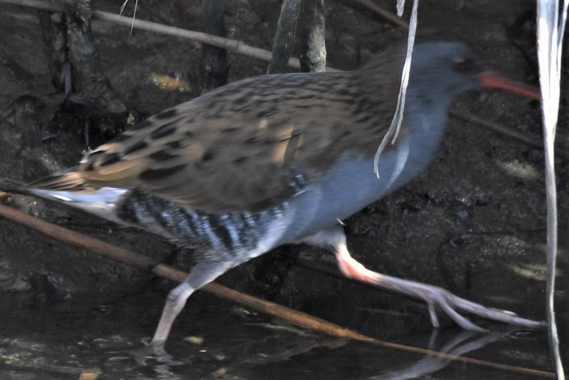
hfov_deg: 2.9
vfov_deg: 1.9
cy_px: 190
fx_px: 11379
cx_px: 284
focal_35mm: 720
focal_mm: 480
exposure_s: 1/320
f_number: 7.1
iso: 320
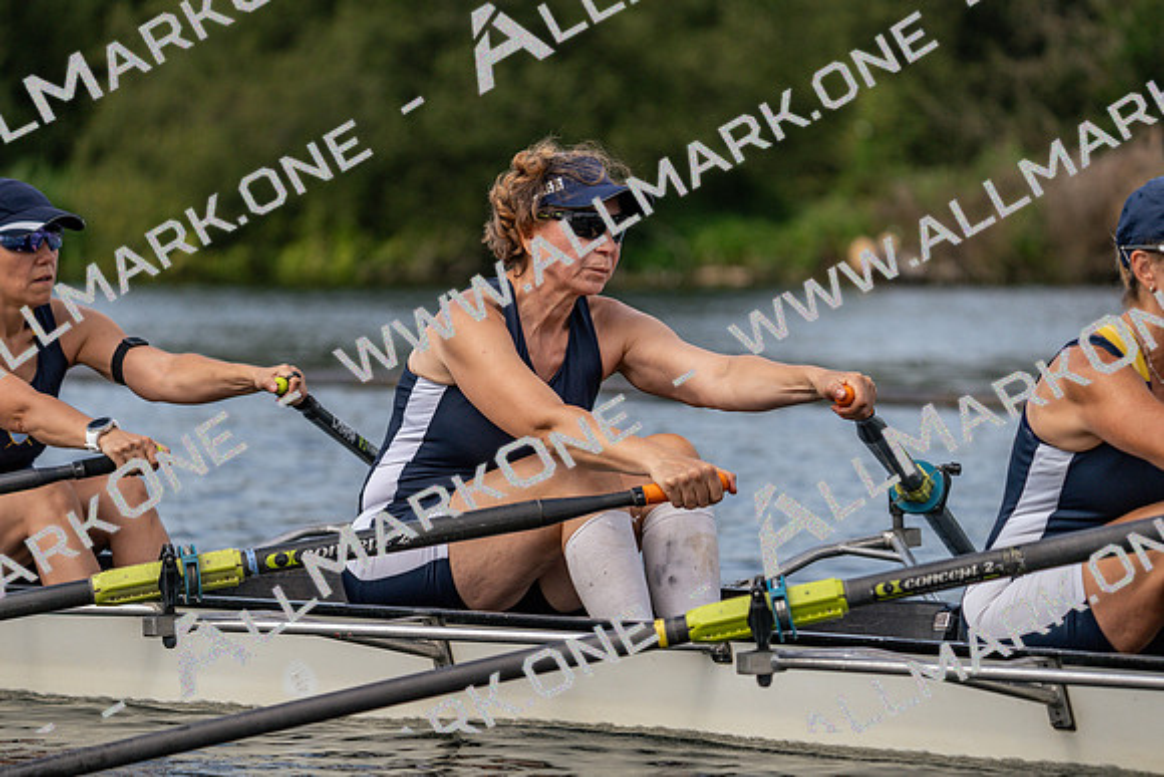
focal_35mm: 239
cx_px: 582
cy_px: 388
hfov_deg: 8.6
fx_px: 7729
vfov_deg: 5.8
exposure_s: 1/1600
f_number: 5.6
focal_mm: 239
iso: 320
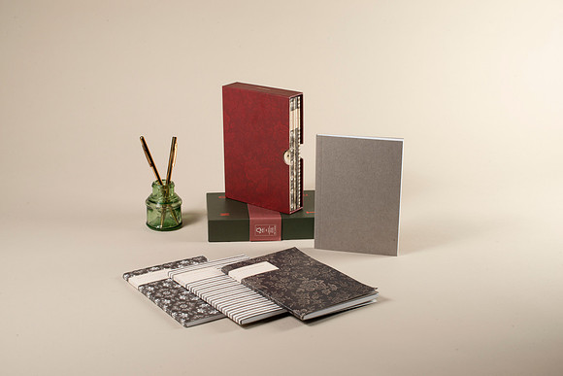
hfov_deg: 39.6
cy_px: 188
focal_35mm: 50
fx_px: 782
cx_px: 282
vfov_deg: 27.0
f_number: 16
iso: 250
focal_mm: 50
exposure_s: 1/200
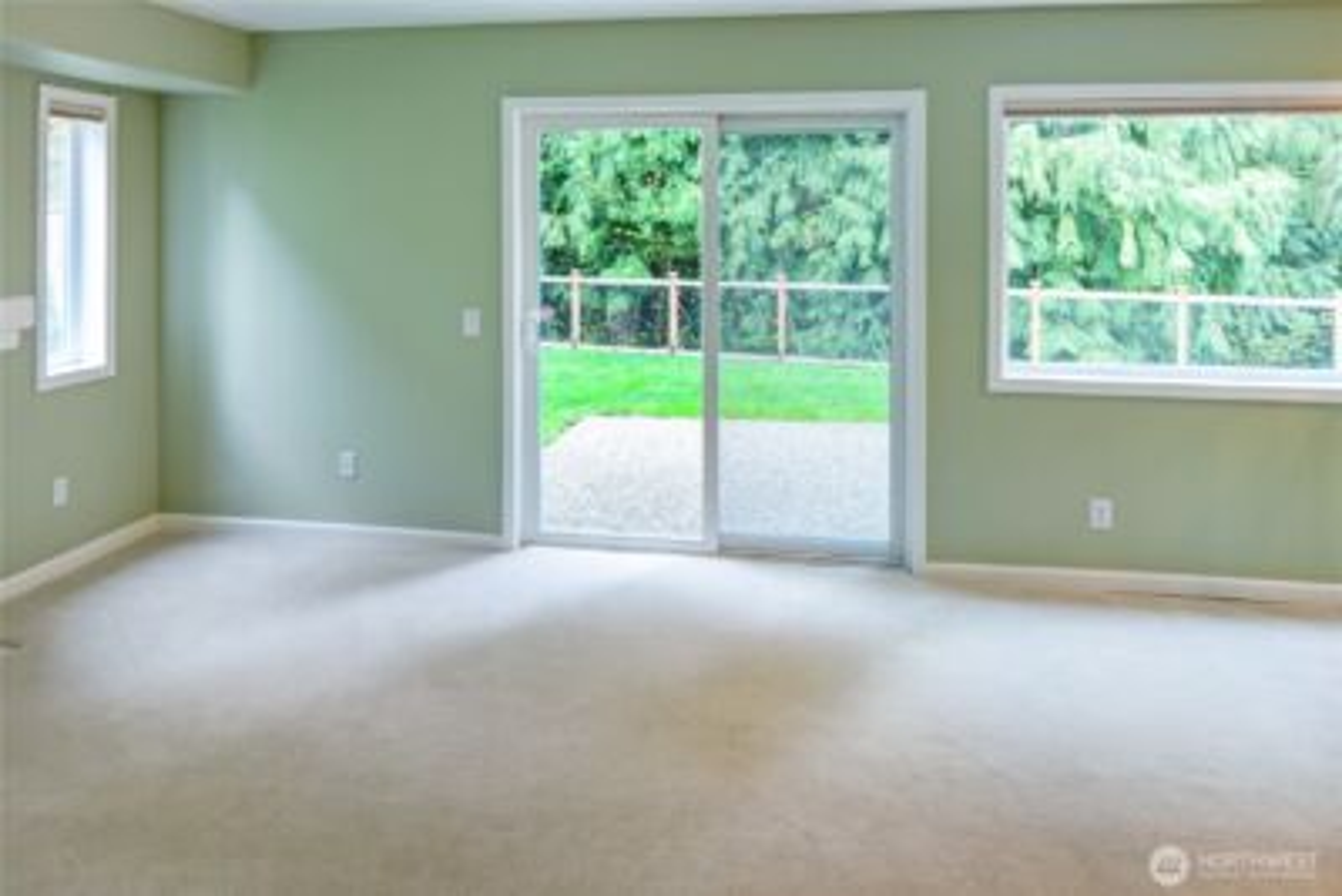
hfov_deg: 77.3
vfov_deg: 56.2
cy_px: 448
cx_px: 671
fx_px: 839
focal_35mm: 22
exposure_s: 1/1.6
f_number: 13
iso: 125
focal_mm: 15
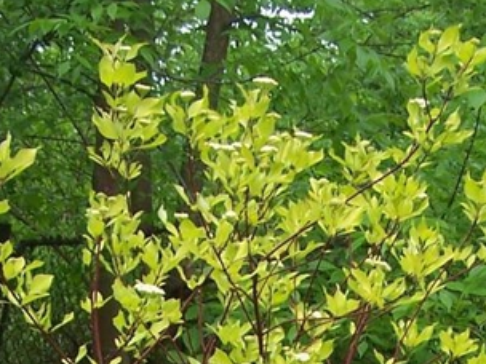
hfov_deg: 15.3
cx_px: 387
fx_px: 1797
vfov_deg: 11.0
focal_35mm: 128
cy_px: 585
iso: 80
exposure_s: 1/125
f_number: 2.8
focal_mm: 6.3
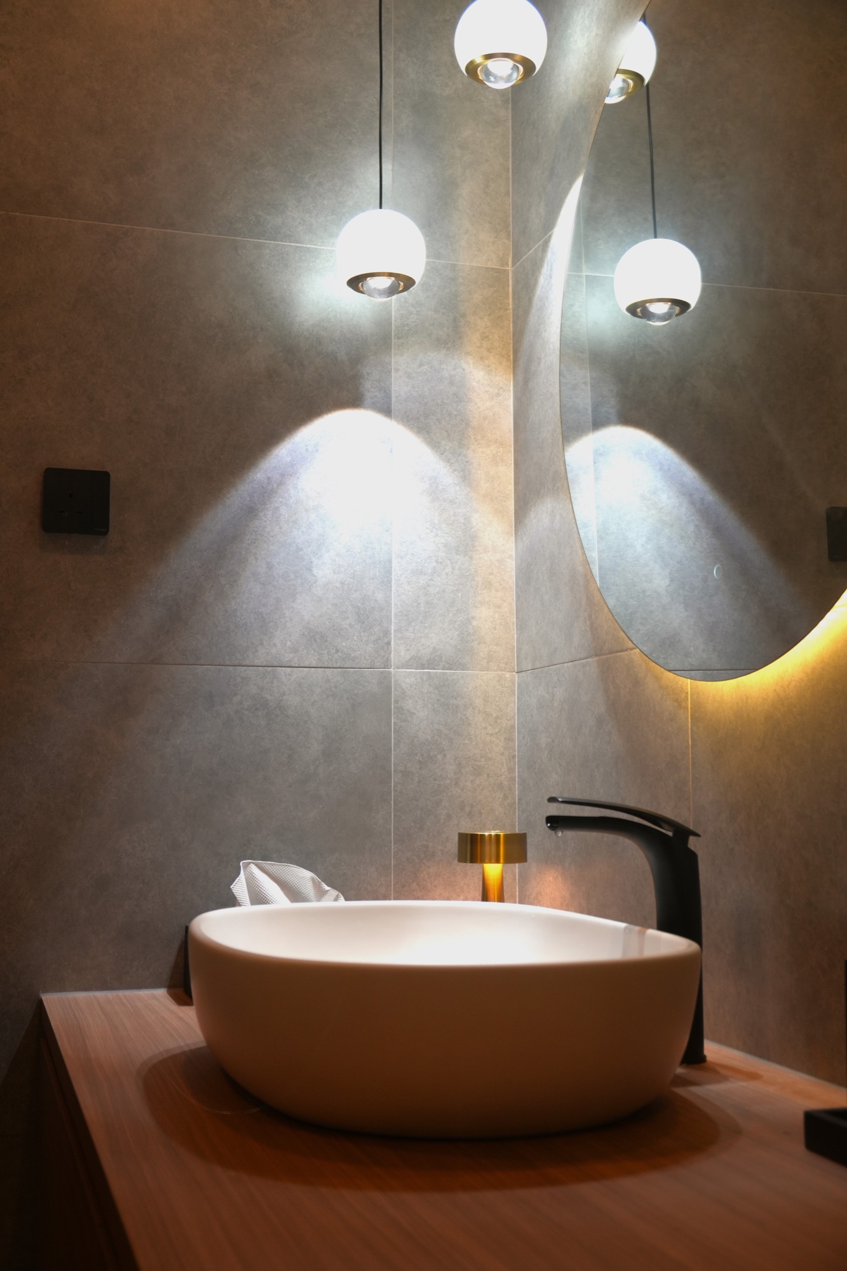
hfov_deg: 34.2
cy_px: 636
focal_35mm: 39
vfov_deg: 49.6
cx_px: 424
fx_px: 1377
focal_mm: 26
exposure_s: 1/30
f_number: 4.5
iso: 200
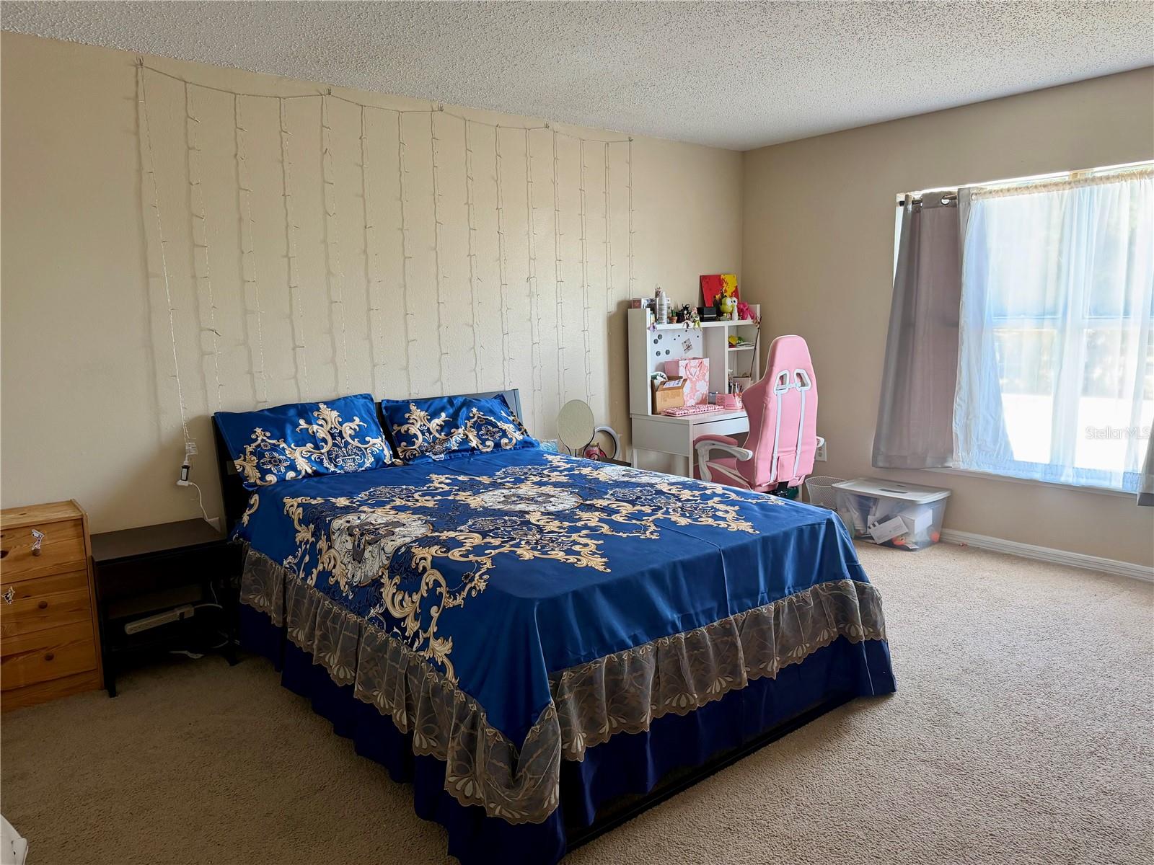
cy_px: 432
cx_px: 577
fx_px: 800
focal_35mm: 24
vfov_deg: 56.8
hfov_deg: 71.6
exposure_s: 1/82
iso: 200
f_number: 1.78
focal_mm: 6.76
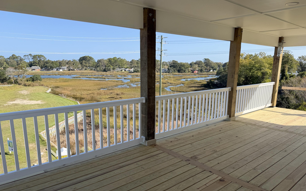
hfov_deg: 70.4
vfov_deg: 47.3
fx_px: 217
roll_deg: -0.4
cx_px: 154
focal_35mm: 26
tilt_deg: -12.5
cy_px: 114
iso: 80
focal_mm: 6.76
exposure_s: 1/2611
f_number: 1.78
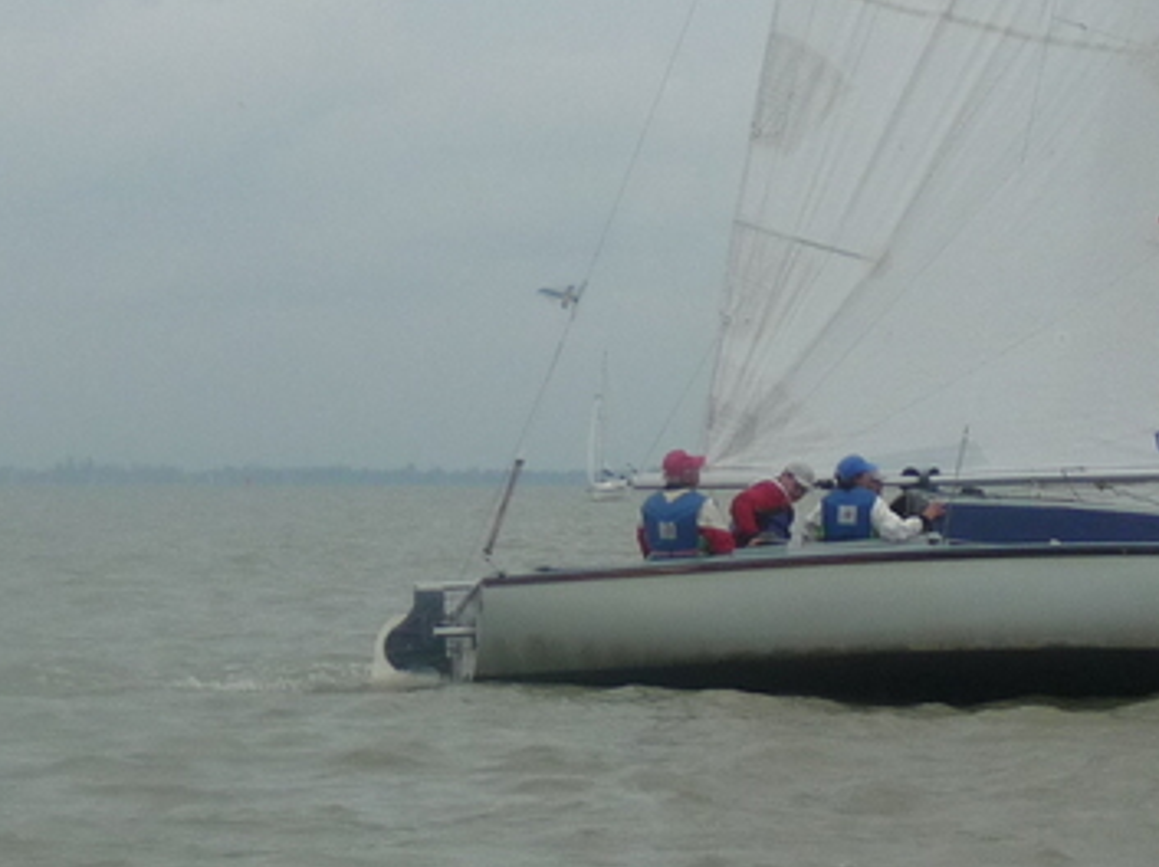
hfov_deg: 12.5
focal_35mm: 156
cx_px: 1169
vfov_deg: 9.4
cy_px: -181
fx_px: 5218
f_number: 4.2
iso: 125
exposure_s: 1/500
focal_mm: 8.5
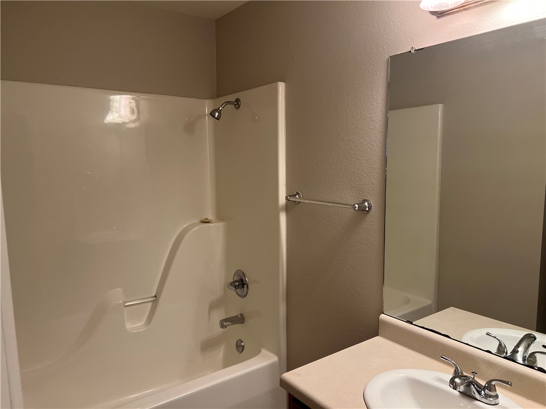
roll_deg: +0.1
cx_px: 273
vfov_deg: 53.1
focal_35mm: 26
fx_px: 410
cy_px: 204
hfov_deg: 67.3
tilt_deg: -7.9
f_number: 1.5
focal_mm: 5.7
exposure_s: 1/120
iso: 125
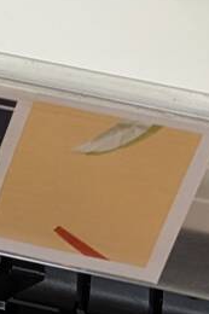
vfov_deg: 12.8
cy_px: -124
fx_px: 1343
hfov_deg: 7.8
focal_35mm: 154
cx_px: -399
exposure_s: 1/522
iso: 185
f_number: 1.68
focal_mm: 6.9
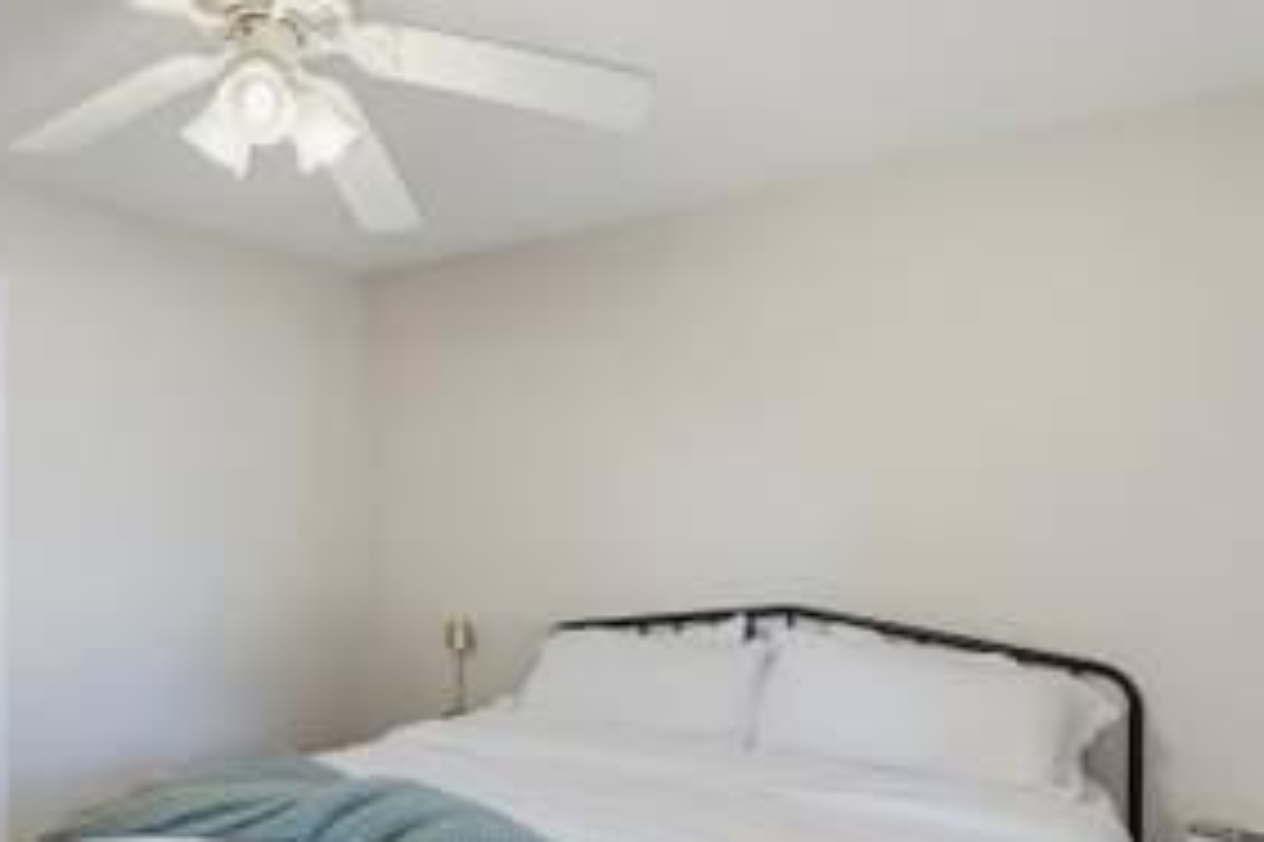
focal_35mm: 29
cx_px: 513
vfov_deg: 44.5
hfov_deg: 63.2
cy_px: 538
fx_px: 1018
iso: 800
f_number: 3.5
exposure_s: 1/50
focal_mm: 17
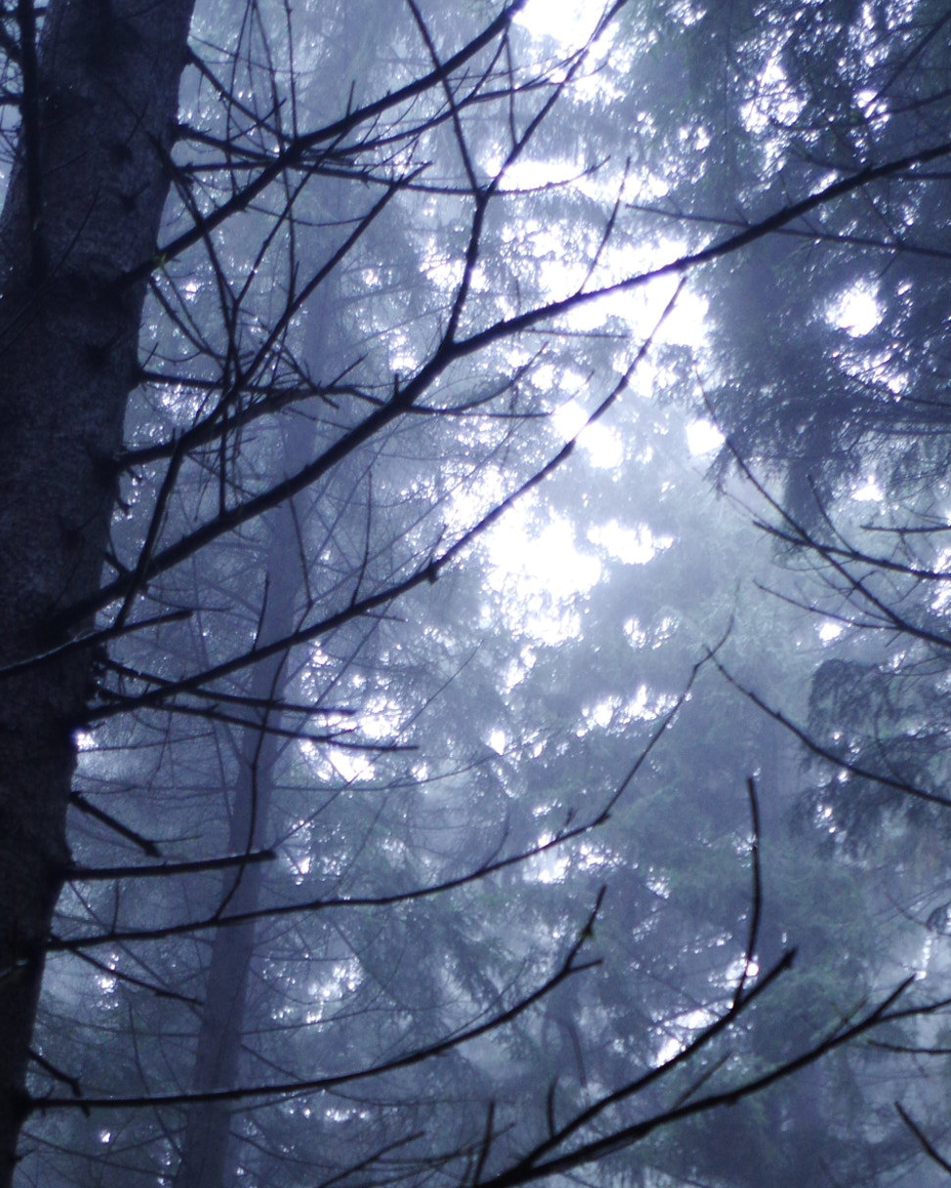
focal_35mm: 64
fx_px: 2251
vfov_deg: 26.3
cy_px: 1426
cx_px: 656
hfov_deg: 23.7
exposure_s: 1/40
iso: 640
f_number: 3.5
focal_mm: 18
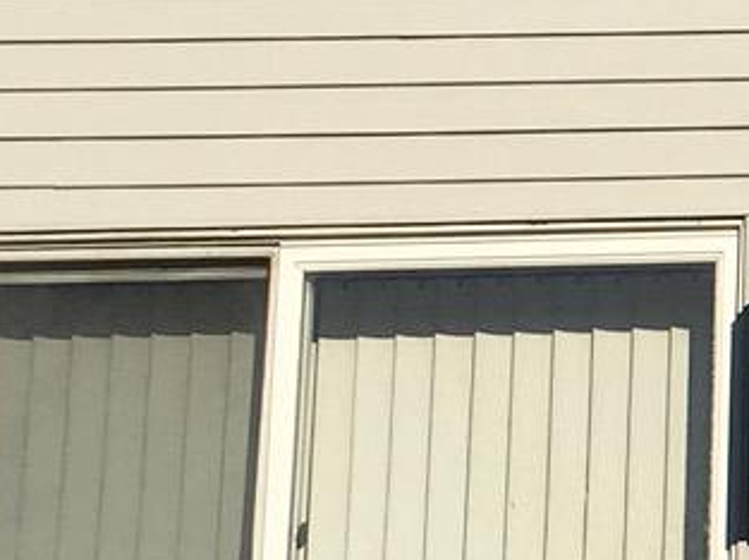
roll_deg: +1.6
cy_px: 225
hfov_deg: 9.9
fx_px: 4106
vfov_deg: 7.8
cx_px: 1354
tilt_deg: +15.6
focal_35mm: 190
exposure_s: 1/4049
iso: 25
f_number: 2.2
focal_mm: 4.15
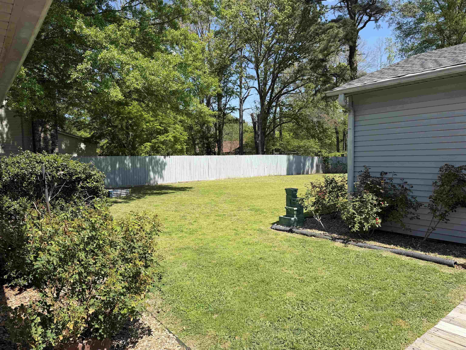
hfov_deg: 71.6
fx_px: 323
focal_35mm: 24
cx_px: 233
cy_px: 175
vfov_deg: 56.8
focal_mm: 6.76
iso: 80
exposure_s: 1/2801
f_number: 1.78
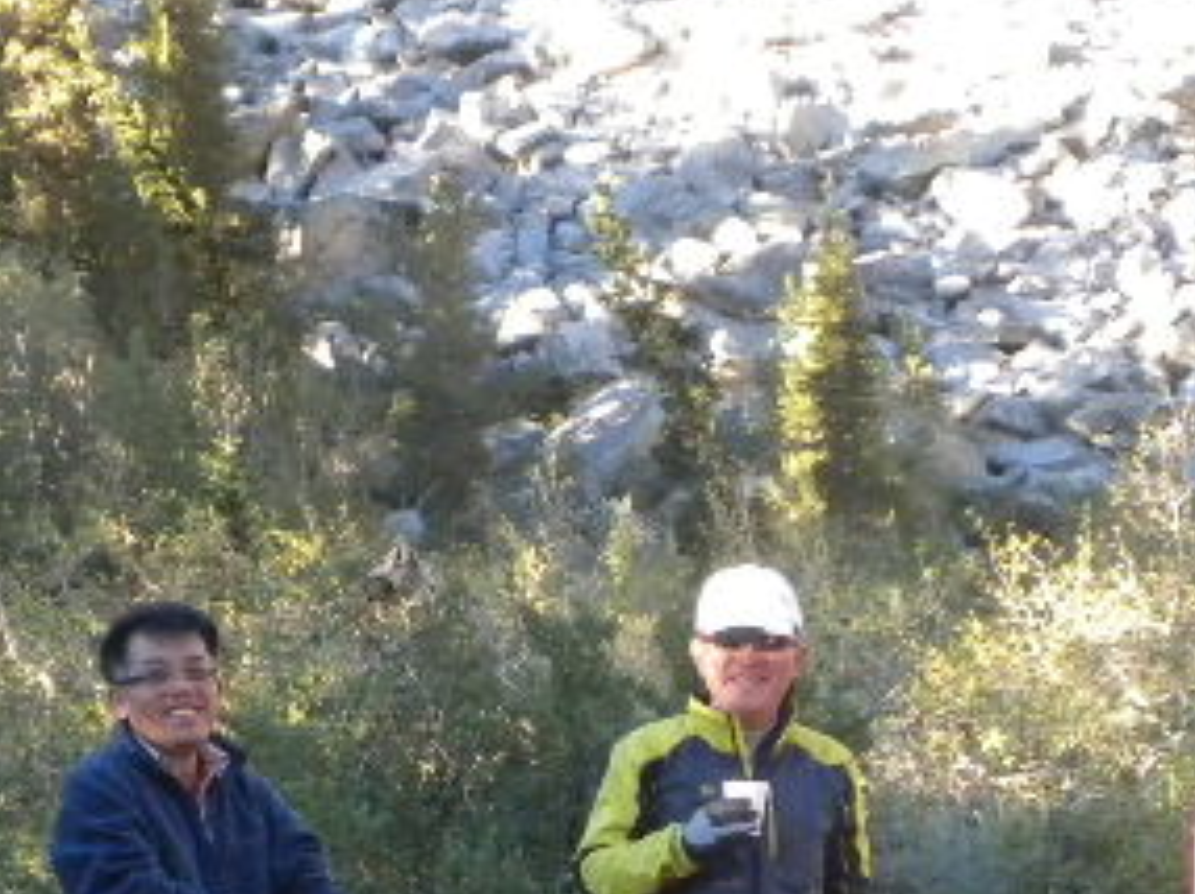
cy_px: 896
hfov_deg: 19.4
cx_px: 489
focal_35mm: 101
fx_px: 3484
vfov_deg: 14.4
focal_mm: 6.6
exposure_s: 1/182
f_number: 3.5
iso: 438
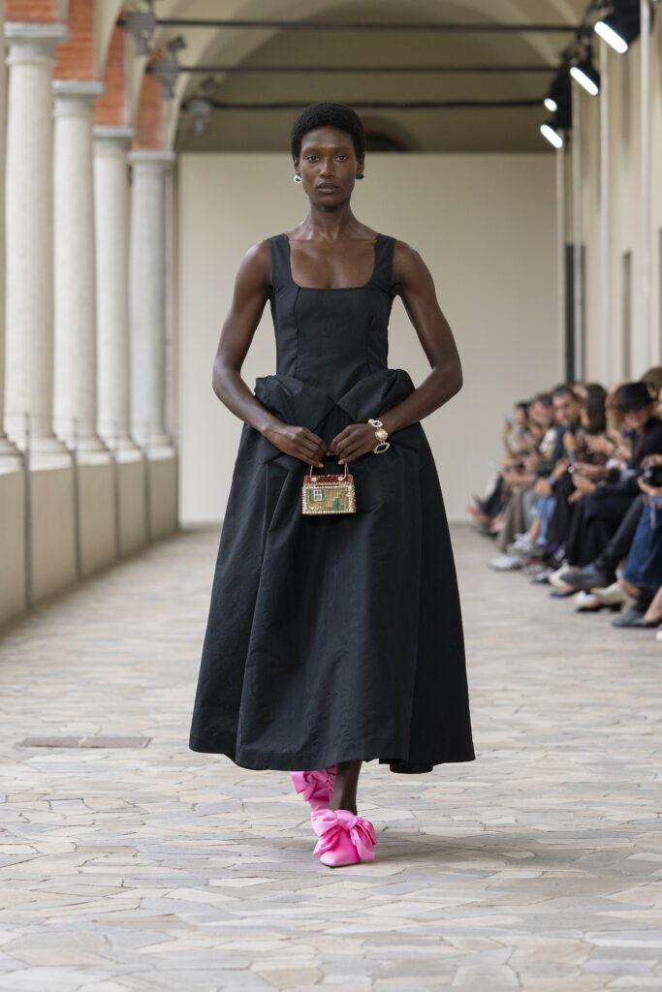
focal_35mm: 97
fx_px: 2674
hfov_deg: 14.1
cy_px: 496
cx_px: 331
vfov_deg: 21.0
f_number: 4
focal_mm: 97
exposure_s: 1/1000
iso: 800
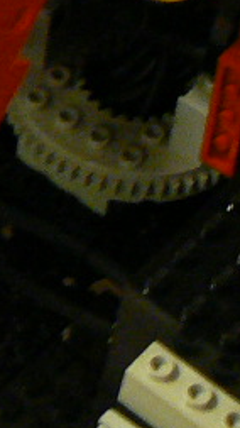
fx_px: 2312
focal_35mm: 204
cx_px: -270
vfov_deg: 10.1
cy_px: -267
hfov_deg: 5.8
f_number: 2.8
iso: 200
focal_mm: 6
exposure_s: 1/10
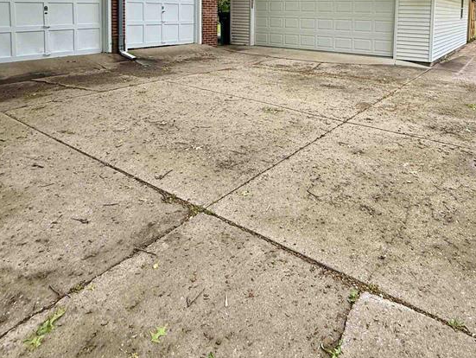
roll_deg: -1.1
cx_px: 286
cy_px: 35
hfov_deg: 66.6
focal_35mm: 26
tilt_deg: -1.9
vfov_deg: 47.6
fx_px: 358
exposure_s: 1/381
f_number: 2.2
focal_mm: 2.22
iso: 50
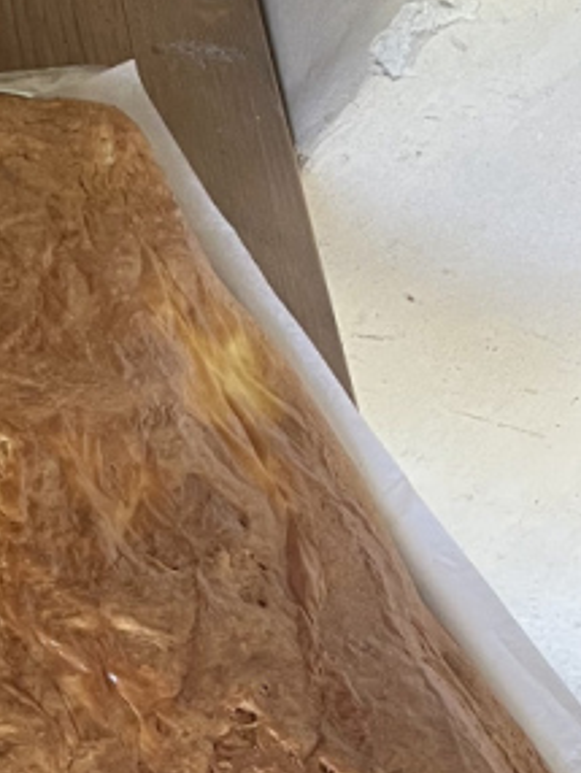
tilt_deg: -45.1
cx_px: -135
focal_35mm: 109
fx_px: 2436
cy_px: 432
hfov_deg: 13.2
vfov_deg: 18.0
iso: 125
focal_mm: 5.7
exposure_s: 1/66
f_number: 1.5
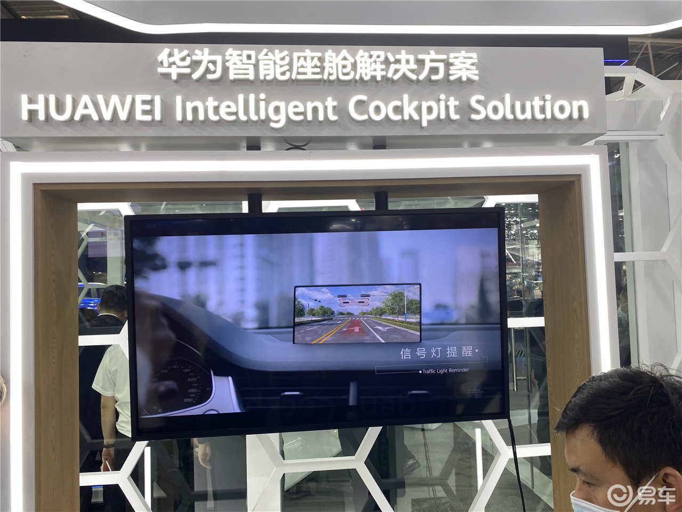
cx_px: 341
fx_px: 512
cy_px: 256
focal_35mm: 26
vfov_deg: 53.1
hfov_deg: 67.3
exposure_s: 1/100
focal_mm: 4.25
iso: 32
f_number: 1.8
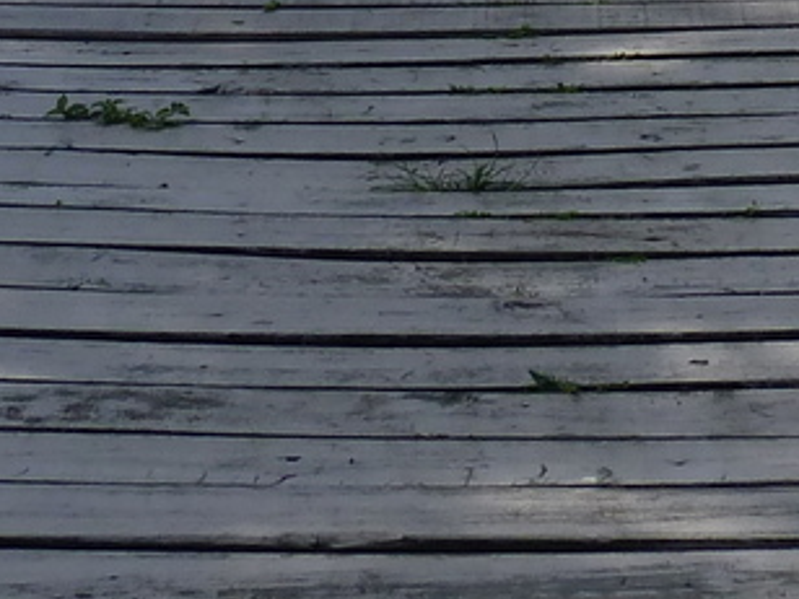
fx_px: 3001
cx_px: 529
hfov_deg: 15.1
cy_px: -666
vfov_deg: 10.3
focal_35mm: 130
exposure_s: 1/400
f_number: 4.5
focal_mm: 4.1
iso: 80
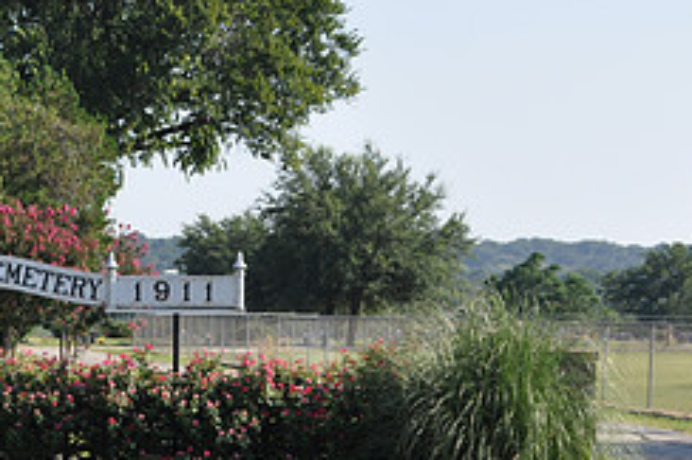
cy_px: 311
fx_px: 3417
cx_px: 11
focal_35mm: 178
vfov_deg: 7.7
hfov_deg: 11.5
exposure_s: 1/250
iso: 200
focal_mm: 50
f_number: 8
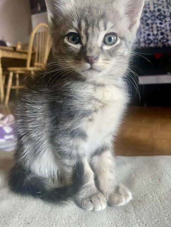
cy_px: 111
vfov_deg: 63.4
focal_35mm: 28
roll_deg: +3.8
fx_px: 184
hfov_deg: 49.7
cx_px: 87
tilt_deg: -8.5
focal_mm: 4.25
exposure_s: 1/30
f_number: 1.8
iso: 500
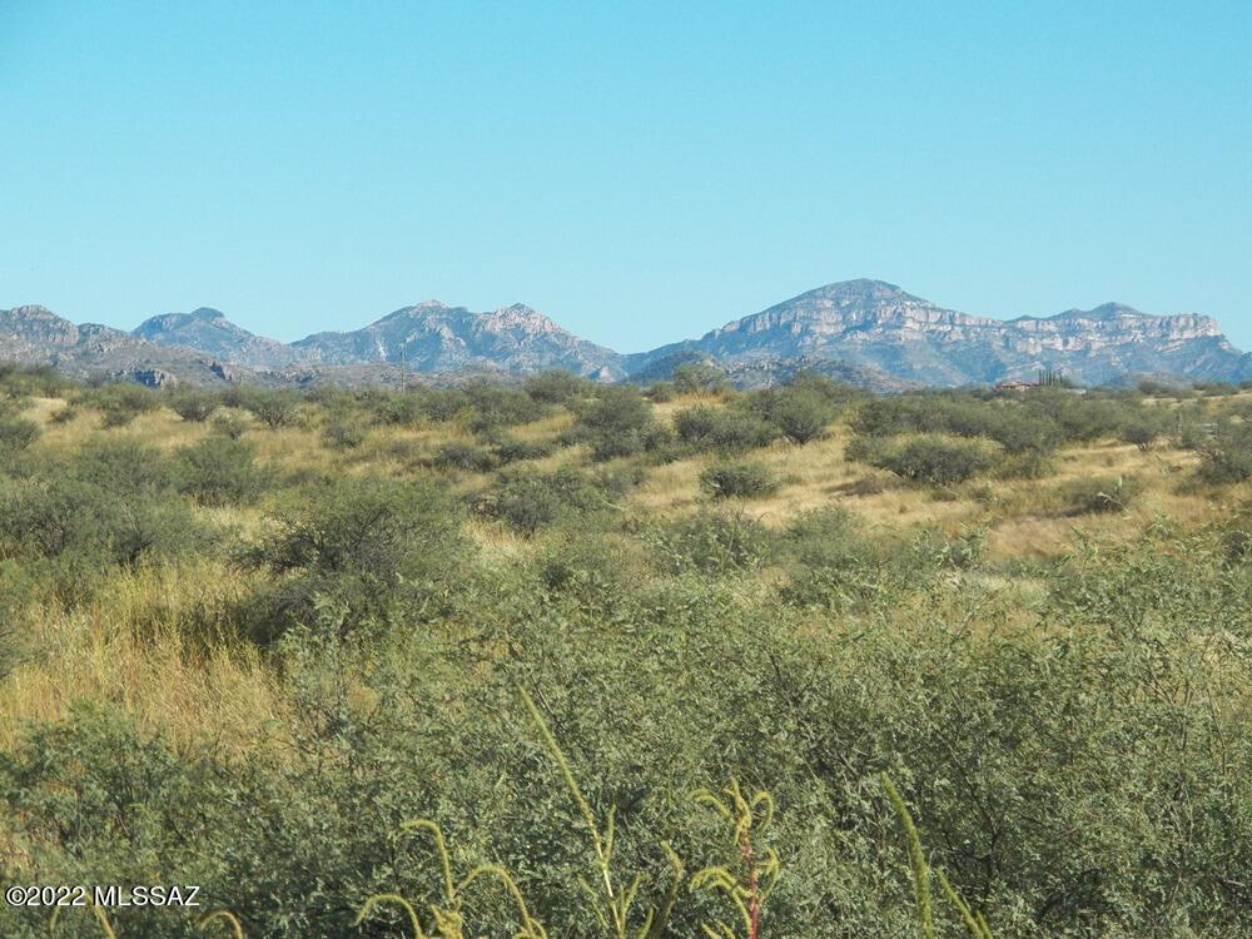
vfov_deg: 9.1
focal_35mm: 163
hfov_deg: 12.1
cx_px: 626
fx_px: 5895
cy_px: 470
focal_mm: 29.2
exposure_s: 1/1250
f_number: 4
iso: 125
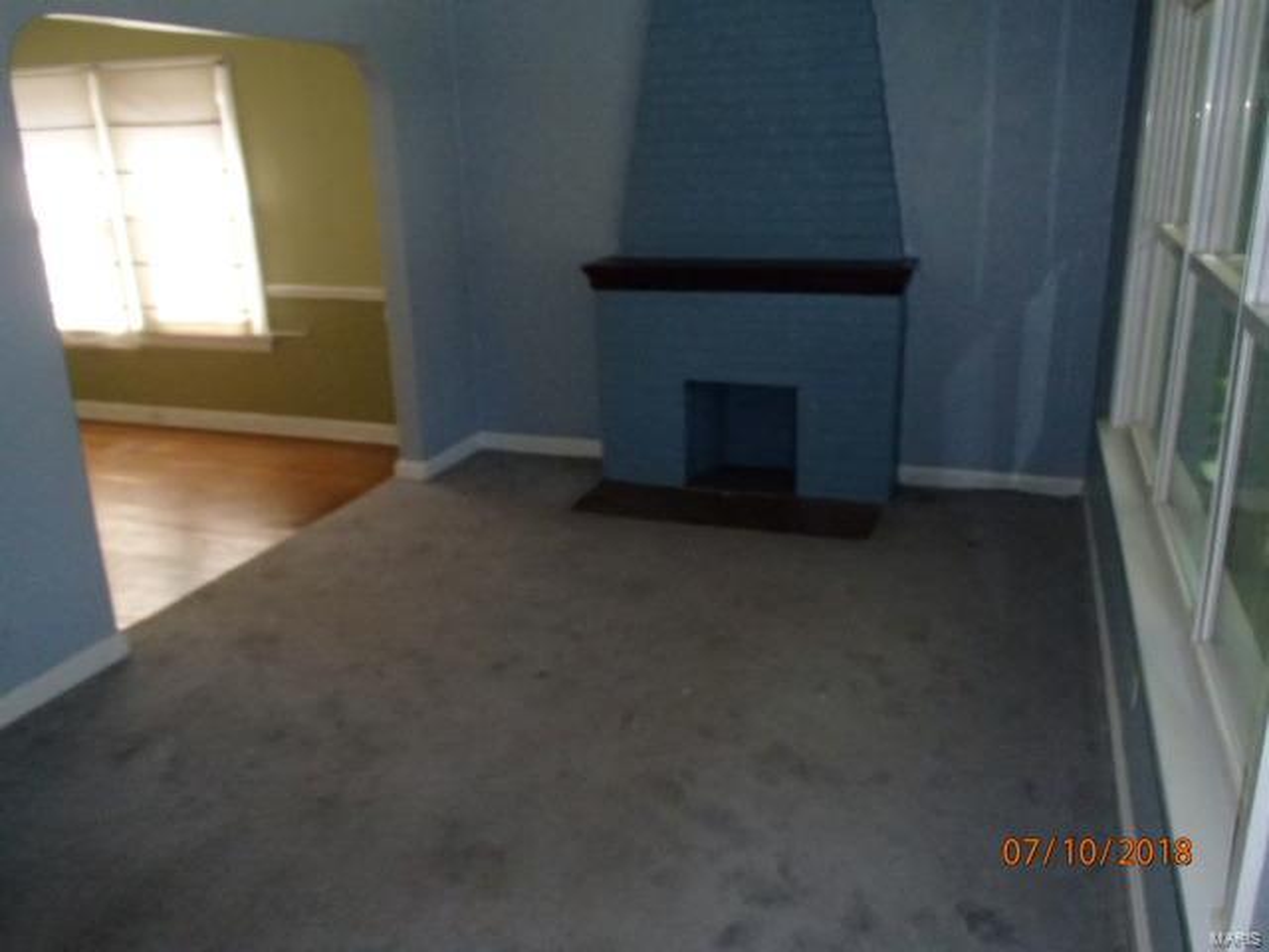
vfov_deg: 49.7
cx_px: 634
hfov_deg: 63.4
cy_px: 476
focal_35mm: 28
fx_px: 1026
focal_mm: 5
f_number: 11
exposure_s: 1/30
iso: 1000
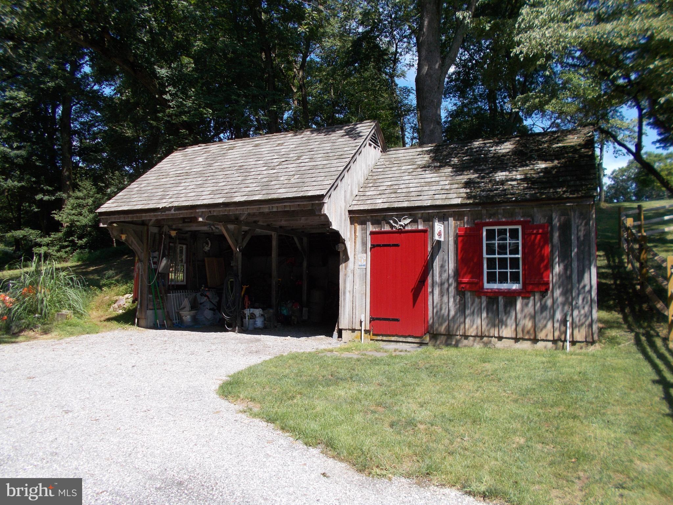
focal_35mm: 26
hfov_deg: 67.3
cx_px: 336
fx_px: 505
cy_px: 252
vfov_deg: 53.1
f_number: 8
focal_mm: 4.6
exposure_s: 1/80
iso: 80
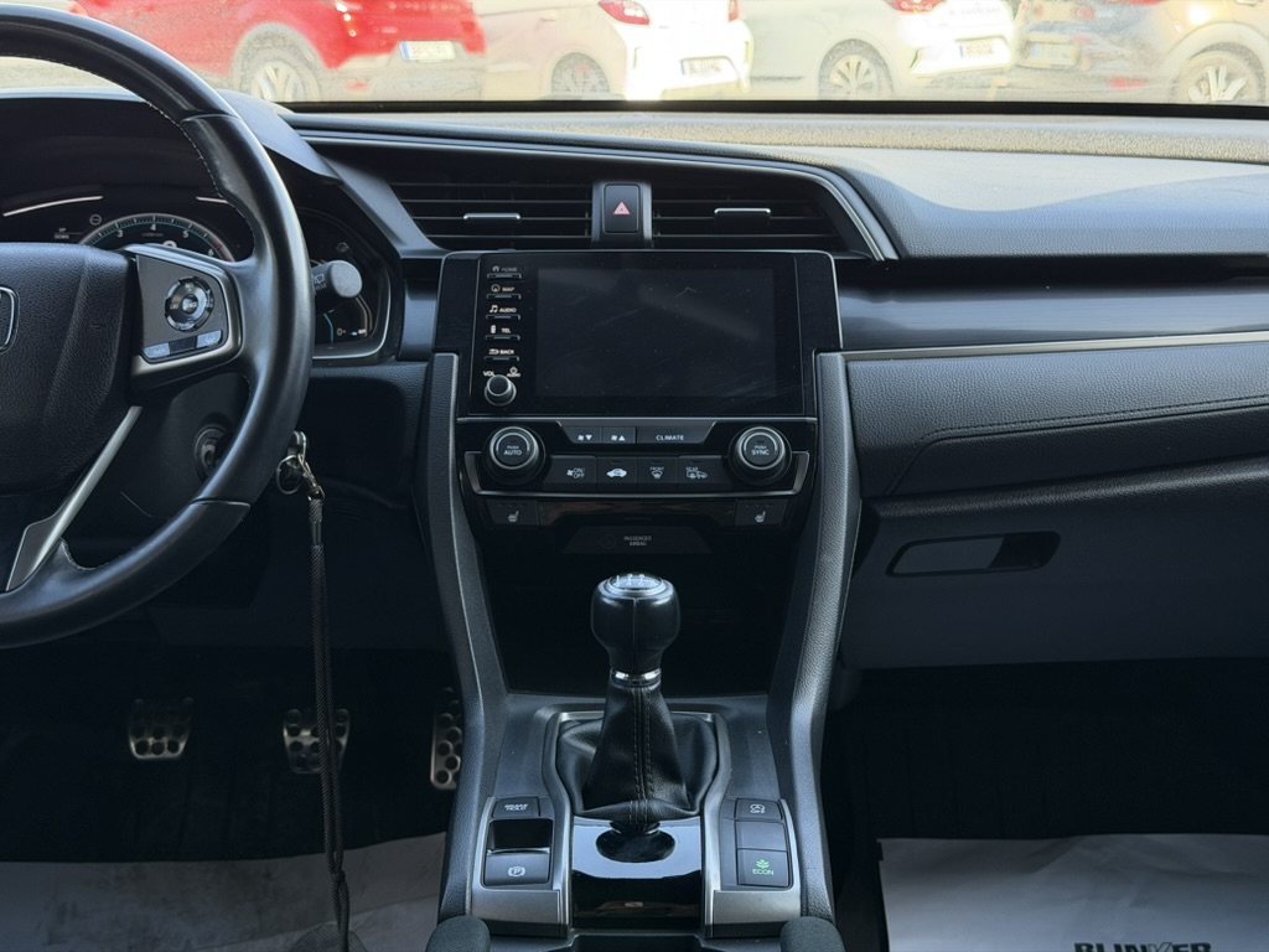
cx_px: 634
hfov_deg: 39.7
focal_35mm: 48
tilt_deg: -15.8
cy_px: 476
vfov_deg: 30.3
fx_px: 1760
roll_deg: +0.3
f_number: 1.78
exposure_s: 1/181
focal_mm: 6.76
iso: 200
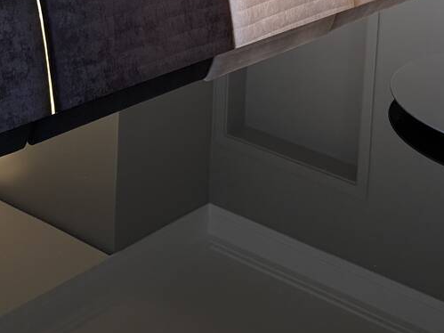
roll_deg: -2.4
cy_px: -116
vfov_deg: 18.1
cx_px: 227
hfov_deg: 26.0
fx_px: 962
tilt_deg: -8.4
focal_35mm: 75
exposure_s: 1/60
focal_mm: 5.96
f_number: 1.6
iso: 160
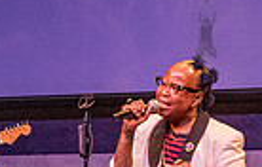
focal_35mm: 266
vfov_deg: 5.0
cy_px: 162
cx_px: 166
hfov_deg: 7.8
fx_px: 1910
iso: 5000
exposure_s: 1/400
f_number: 3.5
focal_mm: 58
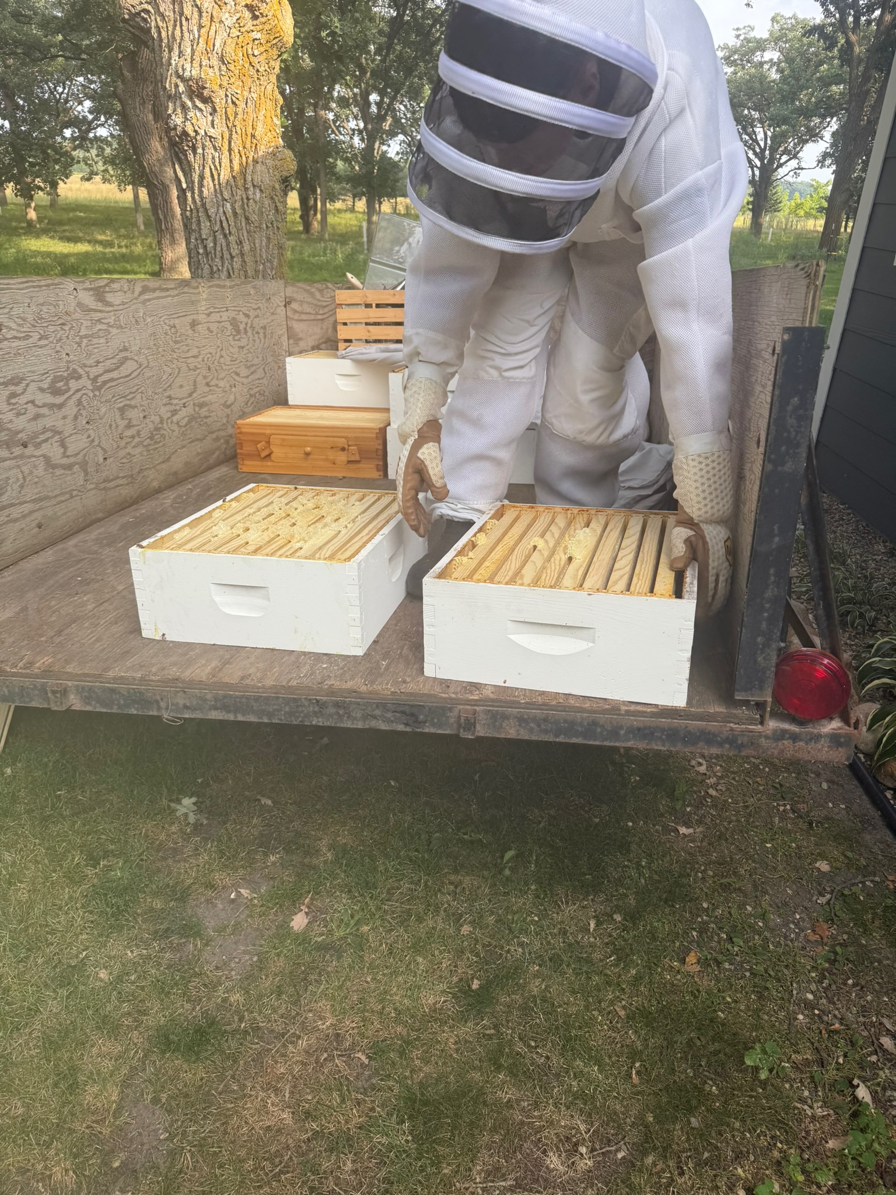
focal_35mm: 24
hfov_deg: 56.8
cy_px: 598
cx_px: 448
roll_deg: -1.6
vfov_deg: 71.6
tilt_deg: -23.7
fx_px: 828
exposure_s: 1/507
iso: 80
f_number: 1.78
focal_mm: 6.76
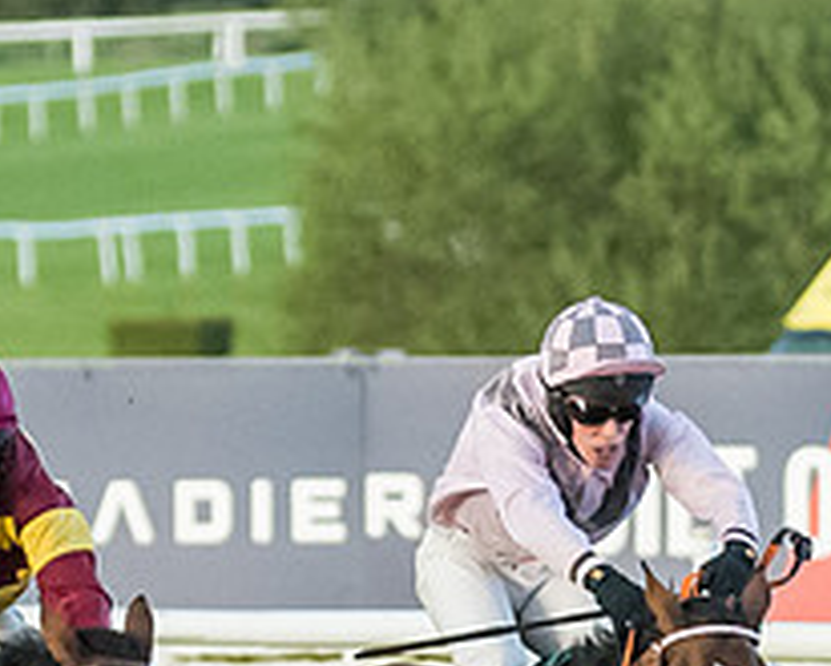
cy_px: 767
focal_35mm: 1376
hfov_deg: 1.4
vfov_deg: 1.1
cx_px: 838
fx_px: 33858
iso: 4000
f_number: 4
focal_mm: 180
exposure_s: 1/2000
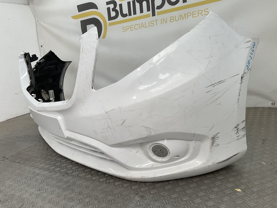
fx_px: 232
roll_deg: +6.9
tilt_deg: -13.3
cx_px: 138
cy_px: 104
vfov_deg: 48.2
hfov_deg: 61.7
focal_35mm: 29
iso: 16
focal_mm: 3
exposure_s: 1/265
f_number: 1.8
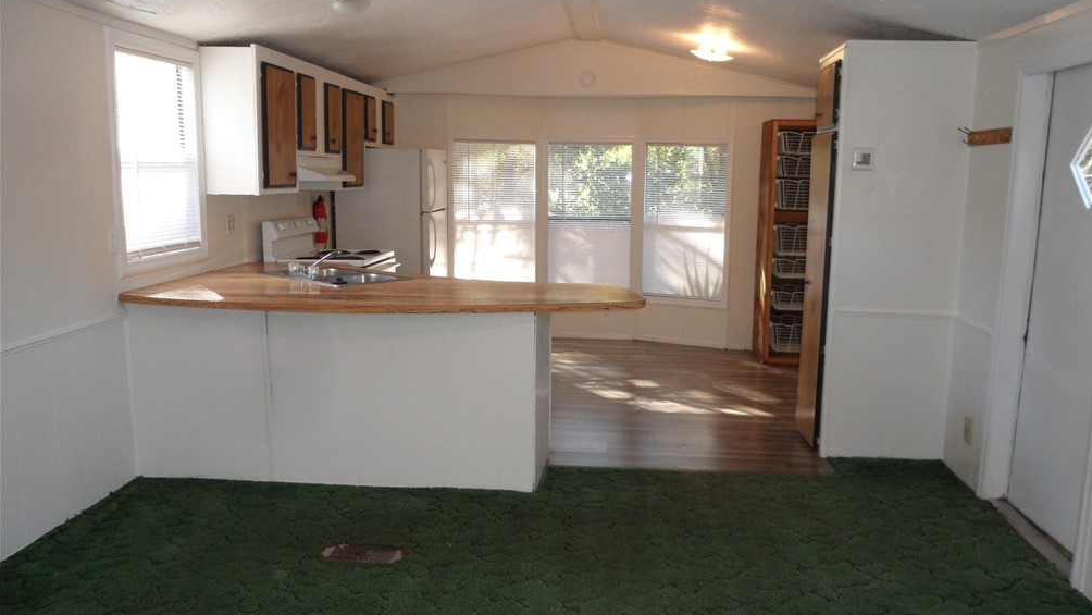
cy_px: 318
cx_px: 556
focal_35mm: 30
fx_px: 869
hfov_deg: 64.3
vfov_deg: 39.0
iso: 200
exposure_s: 1/45
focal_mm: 4.9
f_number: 3.5
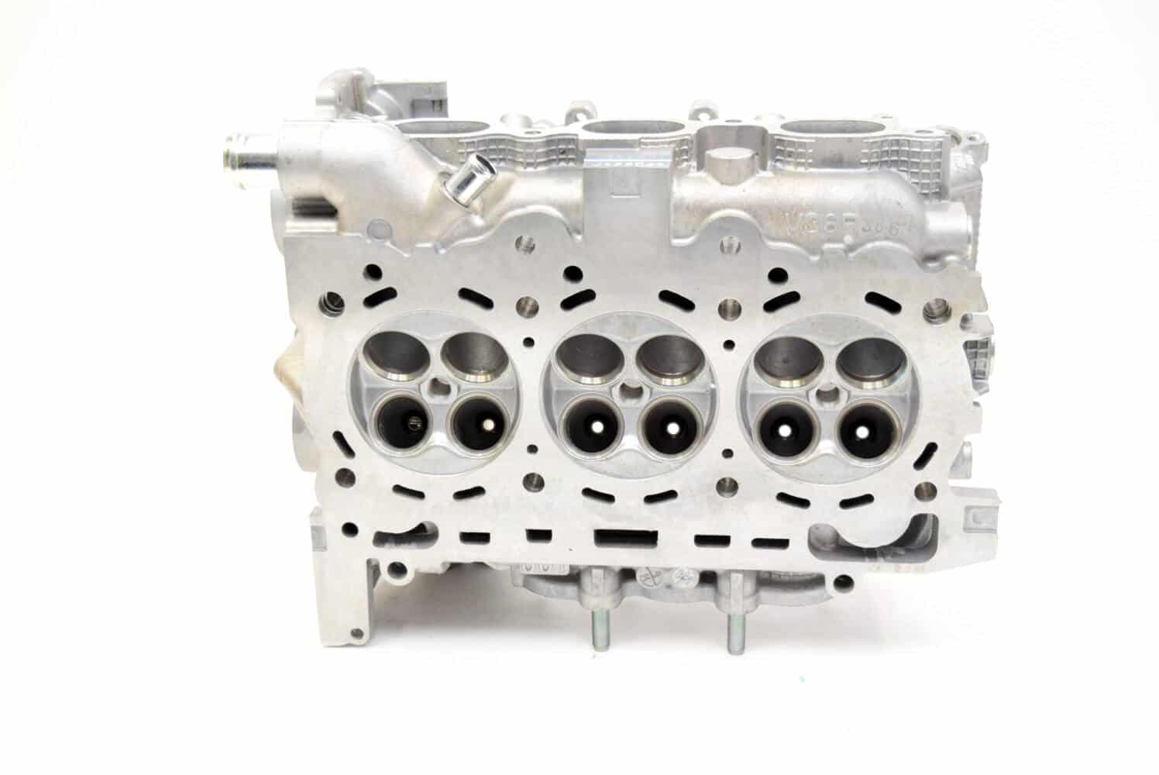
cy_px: 388
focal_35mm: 48
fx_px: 1546
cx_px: 580
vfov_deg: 28.1
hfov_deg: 41.1
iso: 400
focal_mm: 32
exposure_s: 1/100
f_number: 5
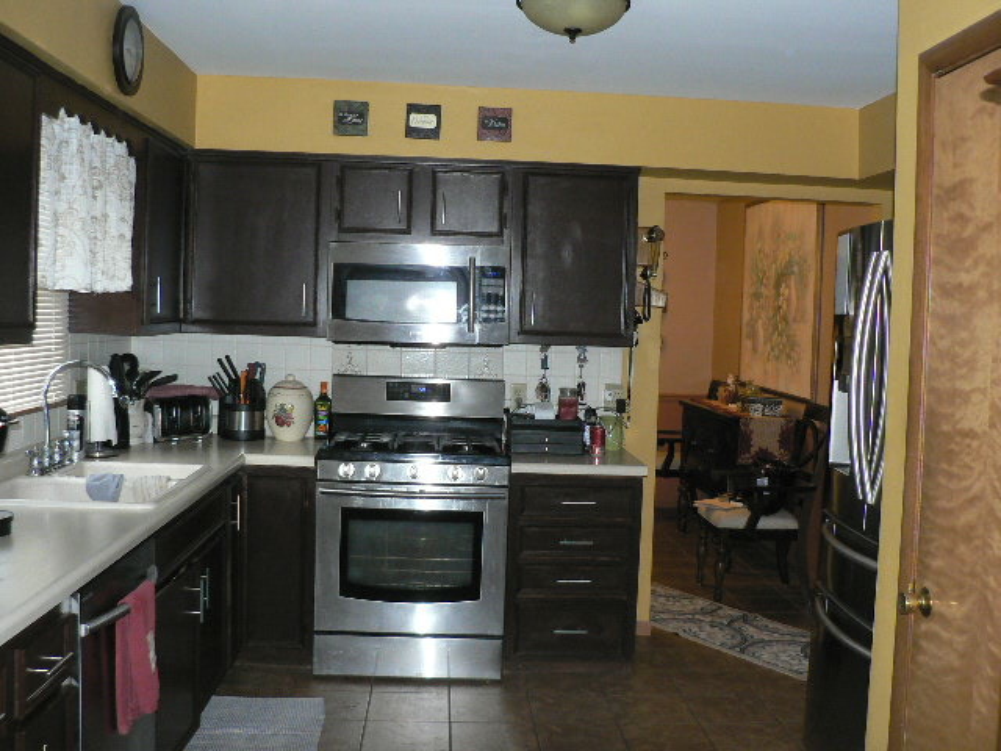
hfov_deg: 51.4
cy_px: 376
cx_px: 500
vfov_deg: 39.7
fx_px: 1041
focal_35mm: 36
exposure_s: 1/60
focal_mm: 6
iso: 300
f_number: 2.8
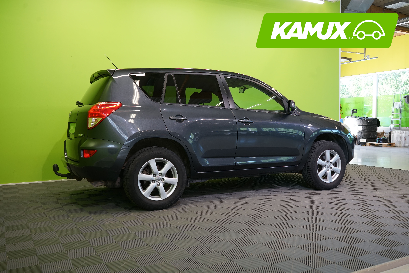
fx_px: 364
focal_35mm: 32
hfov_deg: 58.7
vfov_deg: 41.1
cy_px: 136
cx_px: 204
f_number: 6.3
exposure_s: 1/30
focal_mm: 32
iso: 500
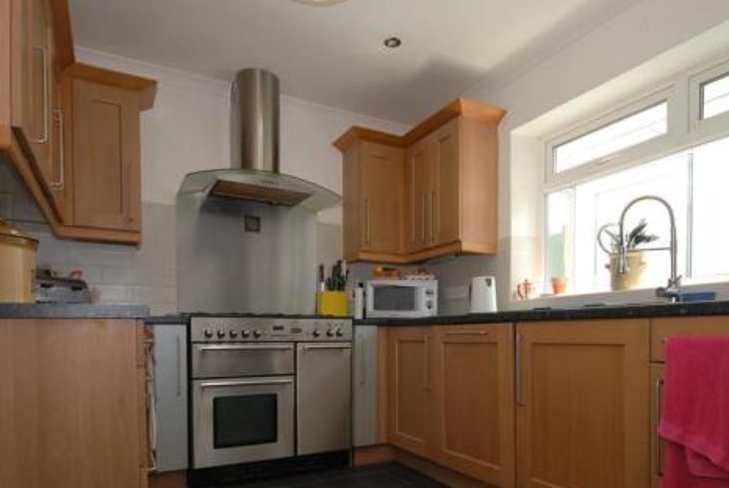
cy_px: 336
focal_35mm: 21
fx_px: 426
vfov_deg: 58.0
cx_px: 400
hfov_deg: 80.9
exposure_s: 1/60
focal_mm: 10
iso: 200
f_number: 5
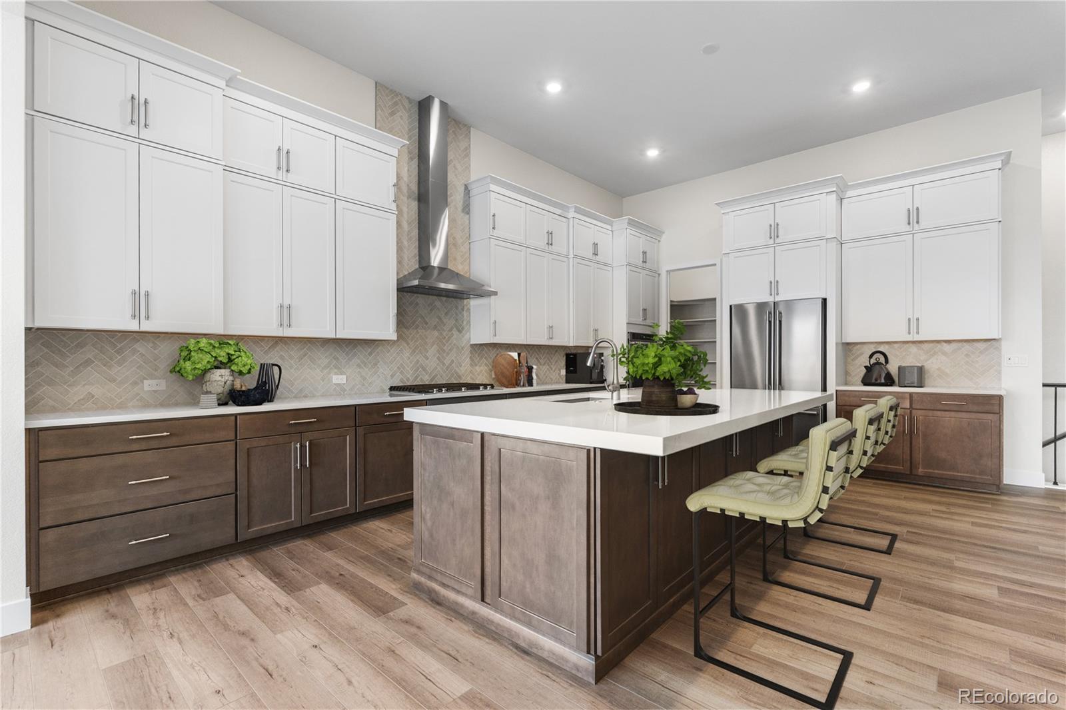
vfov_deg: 73.7
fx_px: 474
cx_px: 533
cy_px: 355
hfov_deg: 96.7
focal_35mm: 16
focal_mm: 16
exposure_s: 1/15
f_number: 8
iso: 500
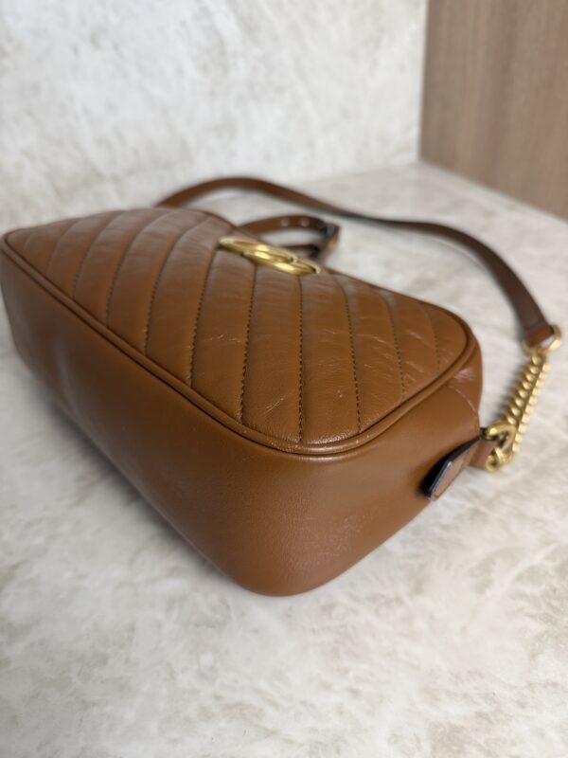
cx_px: 284
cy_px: 379
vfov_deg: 71.6
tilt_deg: -36.2
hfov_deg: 56.8
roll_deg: +4.2
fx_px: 525
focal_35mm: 24
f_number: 1.78
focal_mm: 6.76
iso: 200
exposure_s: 1/120
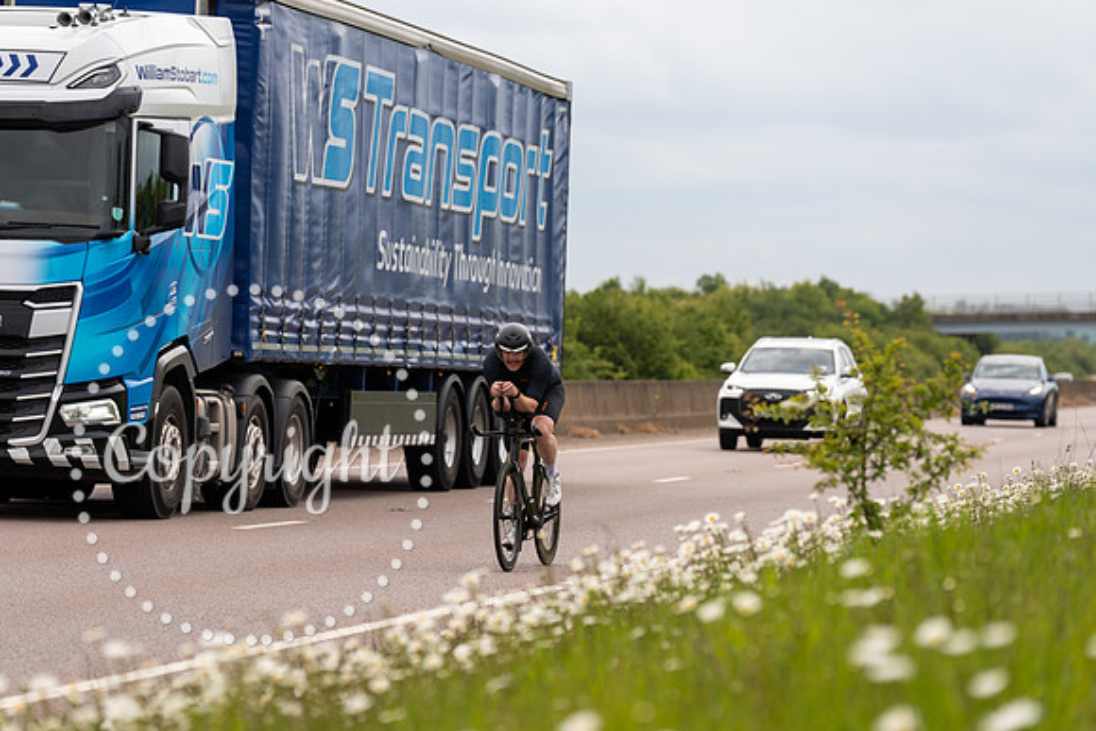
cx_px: 548
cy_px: 366
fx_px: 4811
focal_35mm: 158
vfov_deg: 8.7
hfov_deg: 13.0
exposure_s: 1/800
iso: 125
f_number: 4
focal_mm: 158
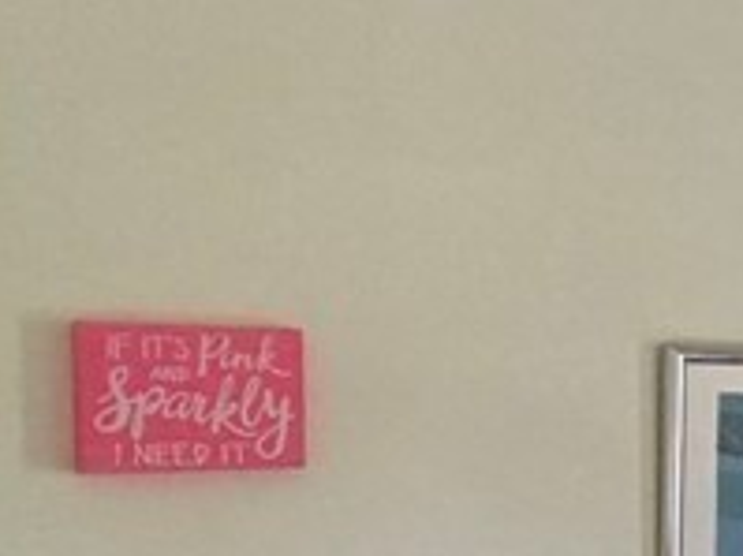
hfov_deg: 18.2
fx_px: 1544
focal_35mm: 72
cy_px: 474
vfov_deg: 20.1
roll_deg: -2.6
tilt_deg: -3.4
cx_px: 1490
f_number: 2.2
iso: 250
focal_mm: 2.22
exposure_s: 1/60
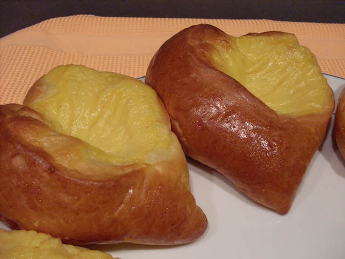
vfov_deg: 37.7
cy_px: 130
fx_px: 379
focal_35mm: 38
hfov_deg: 49.0
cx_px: 172
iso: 160
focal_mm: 6.3
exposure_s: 1/45
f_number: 2.8
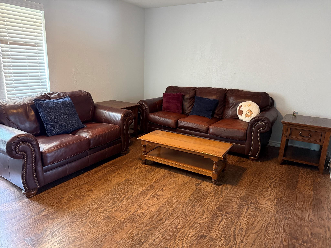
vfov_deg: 56.8
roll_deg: -1.7
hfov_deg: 71.6
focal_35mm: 24
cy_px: 124
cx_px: 166
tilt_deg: -13.7
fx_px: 229
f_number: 1.78
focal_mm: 6.76
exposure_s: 1/40
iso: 800
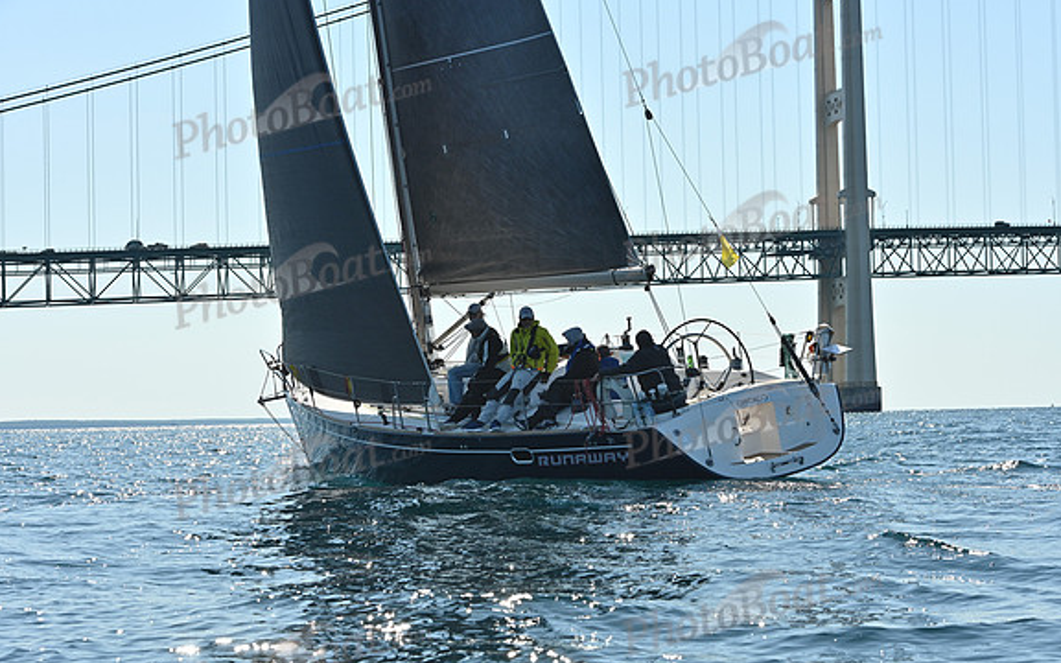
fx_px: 2227
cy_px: 351
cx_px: 529
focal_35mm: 77
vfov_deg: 16.9
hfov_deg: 26.8
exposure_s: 1/1000
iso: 320
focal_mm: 75
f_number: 8
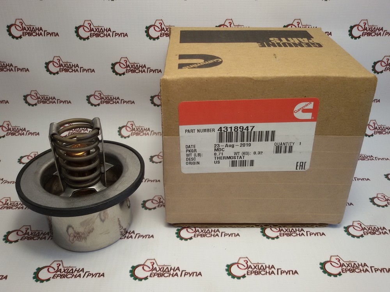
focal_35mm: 31
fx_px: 349
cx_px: 195
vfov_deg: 45.4
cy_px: 146
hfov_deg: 58.4
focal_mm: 2.93
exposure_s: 1/100
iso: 40
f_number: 2.4
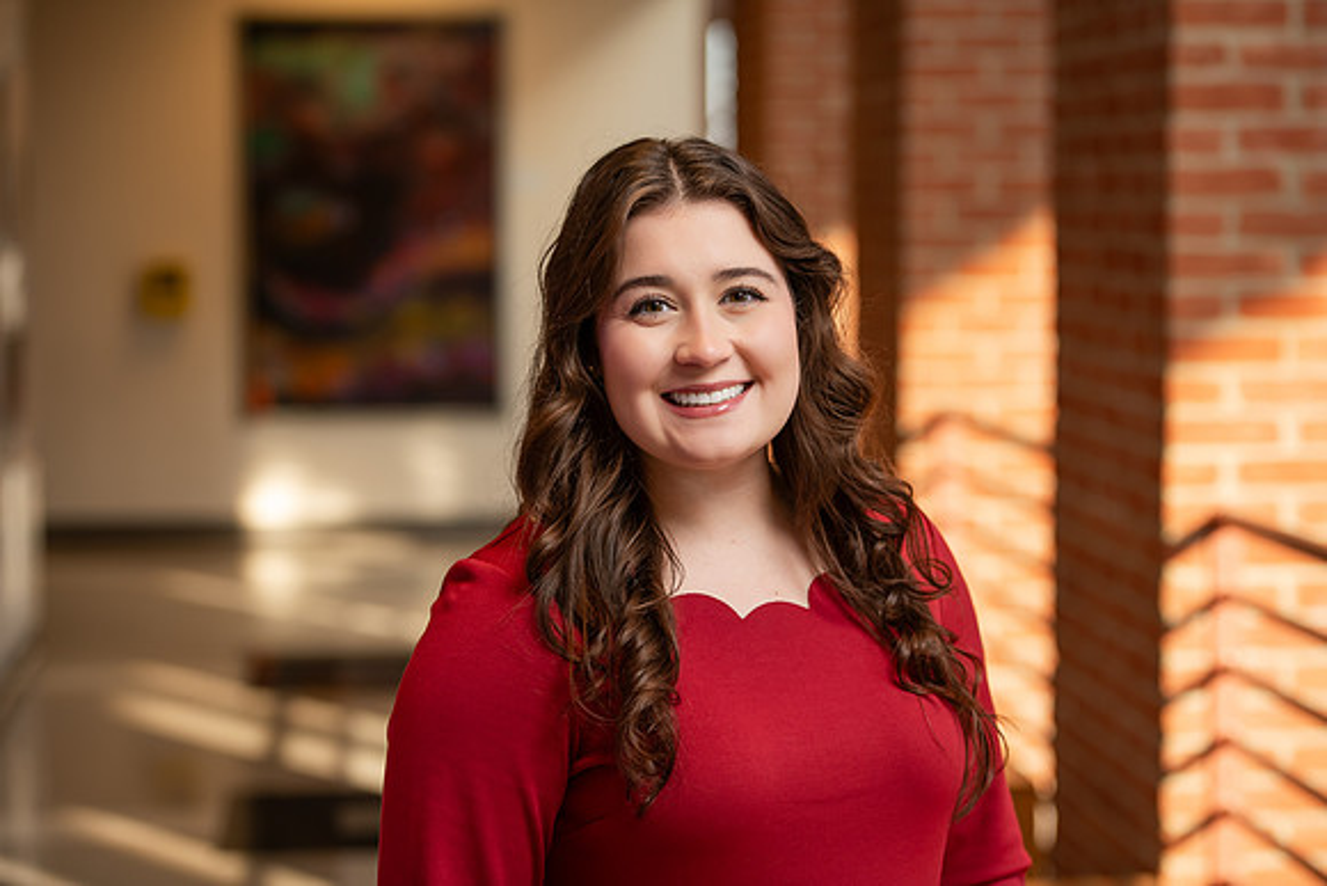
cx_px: 664
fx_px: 3318
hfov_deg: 22.6
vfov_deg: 15.2
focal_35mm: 90
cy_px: 443
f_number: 3.2
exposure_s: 1/250
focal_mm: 90
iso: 250
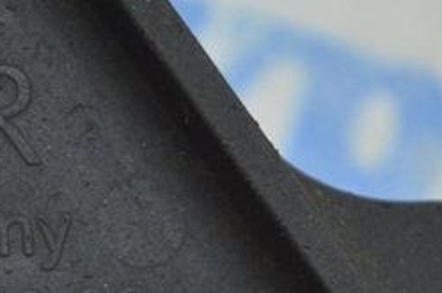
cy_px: 306
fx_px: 2601
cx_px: -37
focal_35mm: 212
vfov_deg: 6.4
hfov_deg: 9.6
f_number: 5.6
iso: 400
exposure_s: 1/40
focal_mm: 55
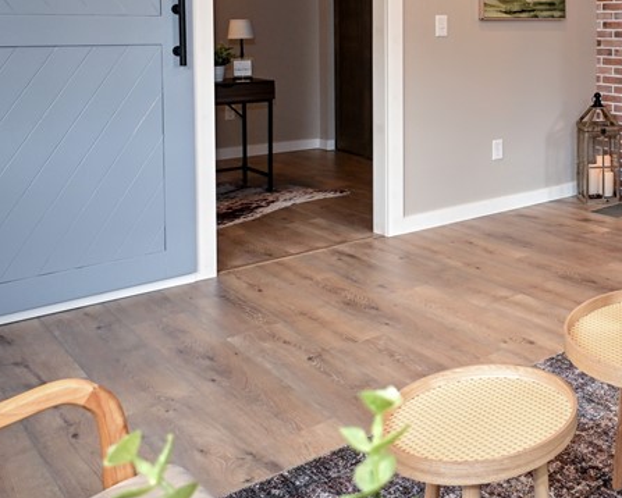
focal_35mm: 41
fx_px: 755
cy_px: 56
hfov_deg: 38.8
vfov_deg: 34.6
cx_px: 644
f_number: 4
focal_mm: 12
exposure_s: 1/60
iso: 280
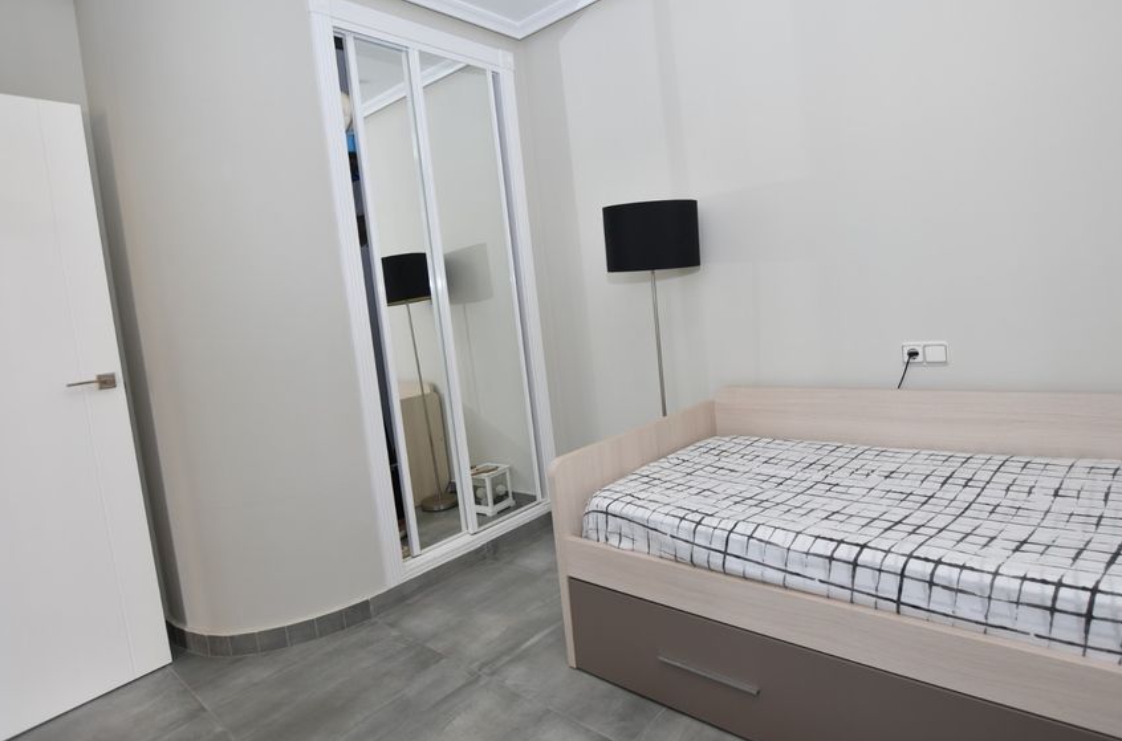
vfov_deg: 63.4
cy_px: 340
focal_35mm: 19
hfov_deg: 86.1
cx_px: 593
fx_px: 599
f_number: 5
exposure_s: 1/100
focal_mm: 11.5
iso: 200
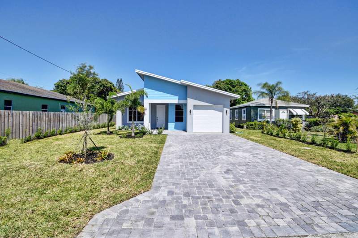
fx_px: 164
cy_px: 119
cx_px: 179
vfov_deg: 71.9
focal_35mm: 16
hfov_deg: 95.1
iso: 640
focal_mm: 11
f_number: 6.3
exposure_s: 1/6400
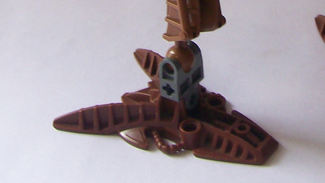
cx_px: 239
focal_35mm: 122
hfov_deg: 17.5
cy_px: -159
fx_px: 1051
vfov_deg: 9.4
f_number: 2.7
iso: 80
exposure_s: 1/62
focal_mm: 6
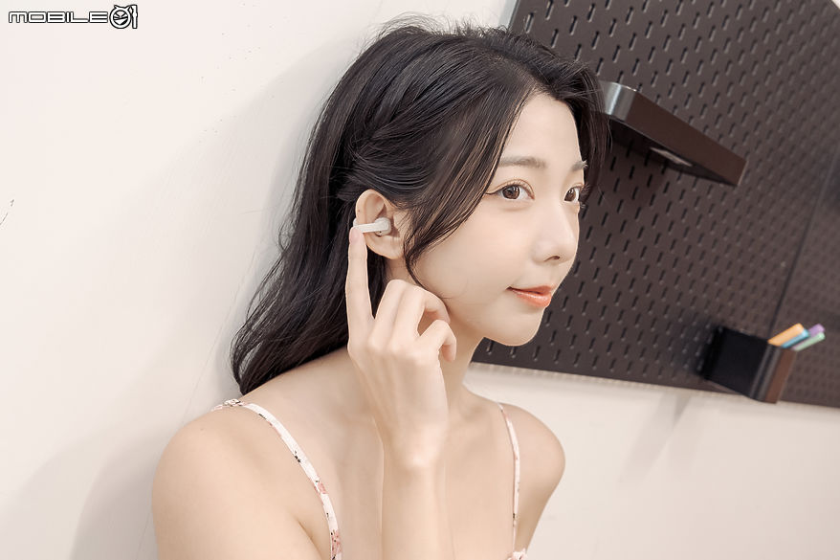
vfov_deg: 36.9
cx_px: 420
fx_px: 840
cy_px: 280
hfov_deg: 53.1
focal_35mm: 36
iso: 1000
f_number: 4
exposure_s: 1/100
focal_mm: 24
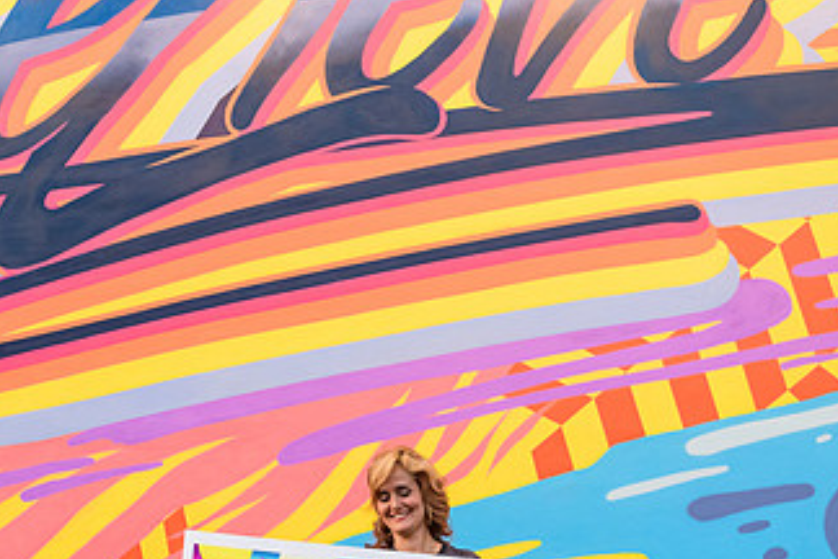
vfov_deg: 31.2
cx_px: 272
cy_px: 286
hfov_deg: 44.7
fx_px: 1001
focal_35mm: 43
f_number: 3.2
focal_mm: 24
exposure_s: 1/200
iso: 800
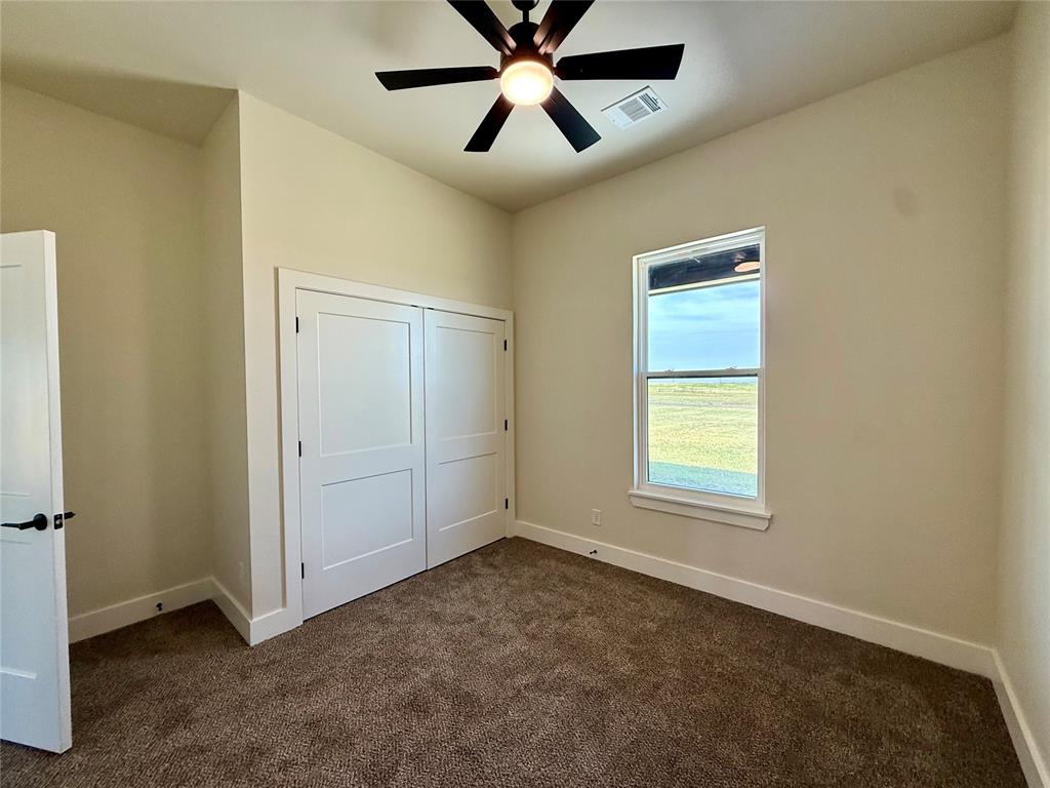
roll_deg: +0.7
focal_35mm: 14
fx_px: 425
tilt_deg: -1.1
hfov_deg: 102.1
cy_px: 394
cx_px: 525
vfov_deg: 85.7
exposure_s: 1/120
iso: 64
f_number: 2.2
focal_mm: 2.22
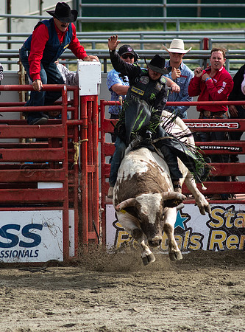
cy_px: 217
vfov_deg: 3.0
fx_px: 6297
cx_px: 118
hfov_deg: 2.2
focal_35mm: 662
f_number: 4
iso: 1000
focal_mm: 300
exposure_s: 1/8000
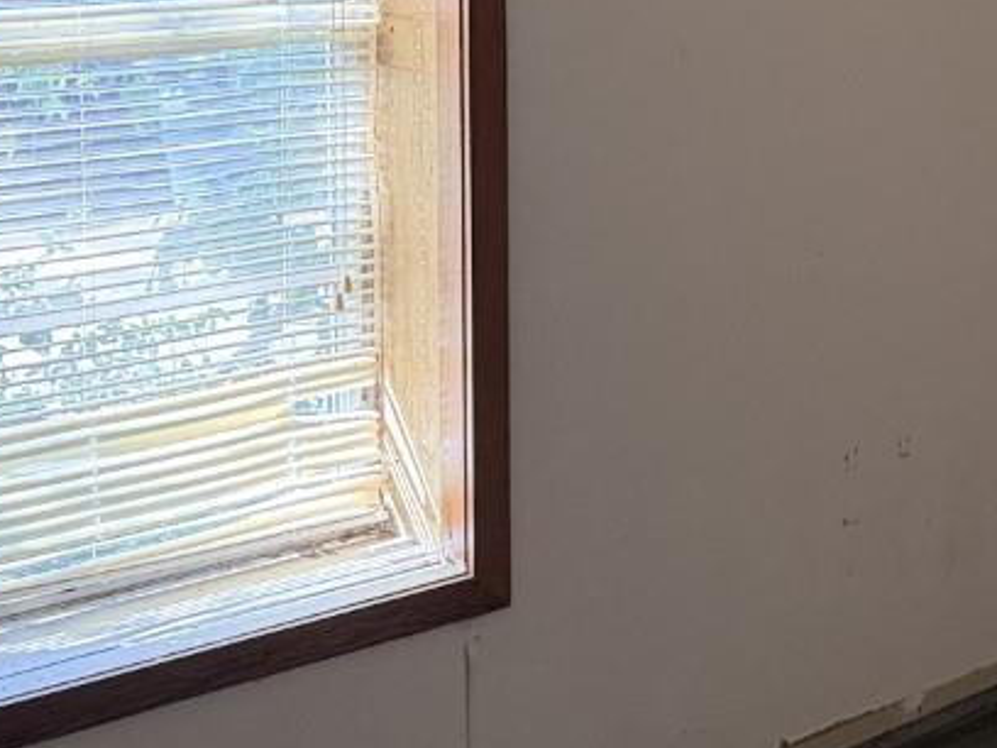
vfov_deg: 18.2
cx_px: 1293
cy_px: -10
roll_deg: -0.1
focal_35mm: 79
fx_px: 2275
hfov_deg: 22.2
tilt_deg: -4.5
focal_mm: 6.76
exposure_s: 1/60
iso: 320
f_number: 1.78
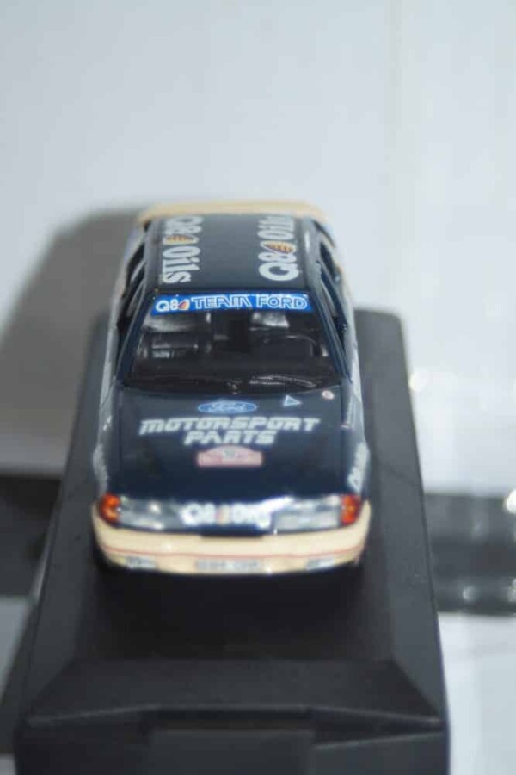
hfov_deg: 13.0
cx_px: 258
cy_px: 388
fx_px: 2257
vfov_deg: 19.5
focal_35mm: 105
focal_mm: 70
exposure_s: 1/60
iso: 400
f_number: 5.6
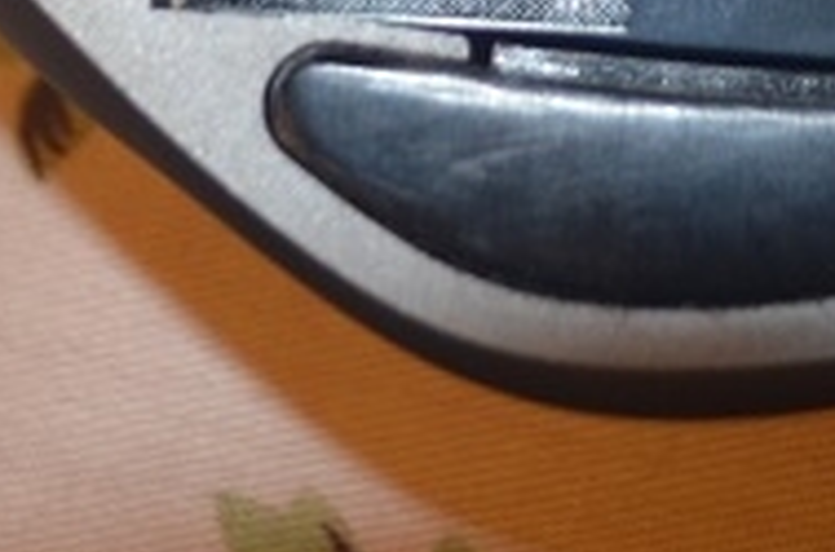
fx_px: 4072
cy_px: -751
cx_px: 707
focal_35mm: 176
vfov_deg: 7.3
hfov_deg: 11.7
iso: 280
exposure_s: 1/60
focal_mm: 24
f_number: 4
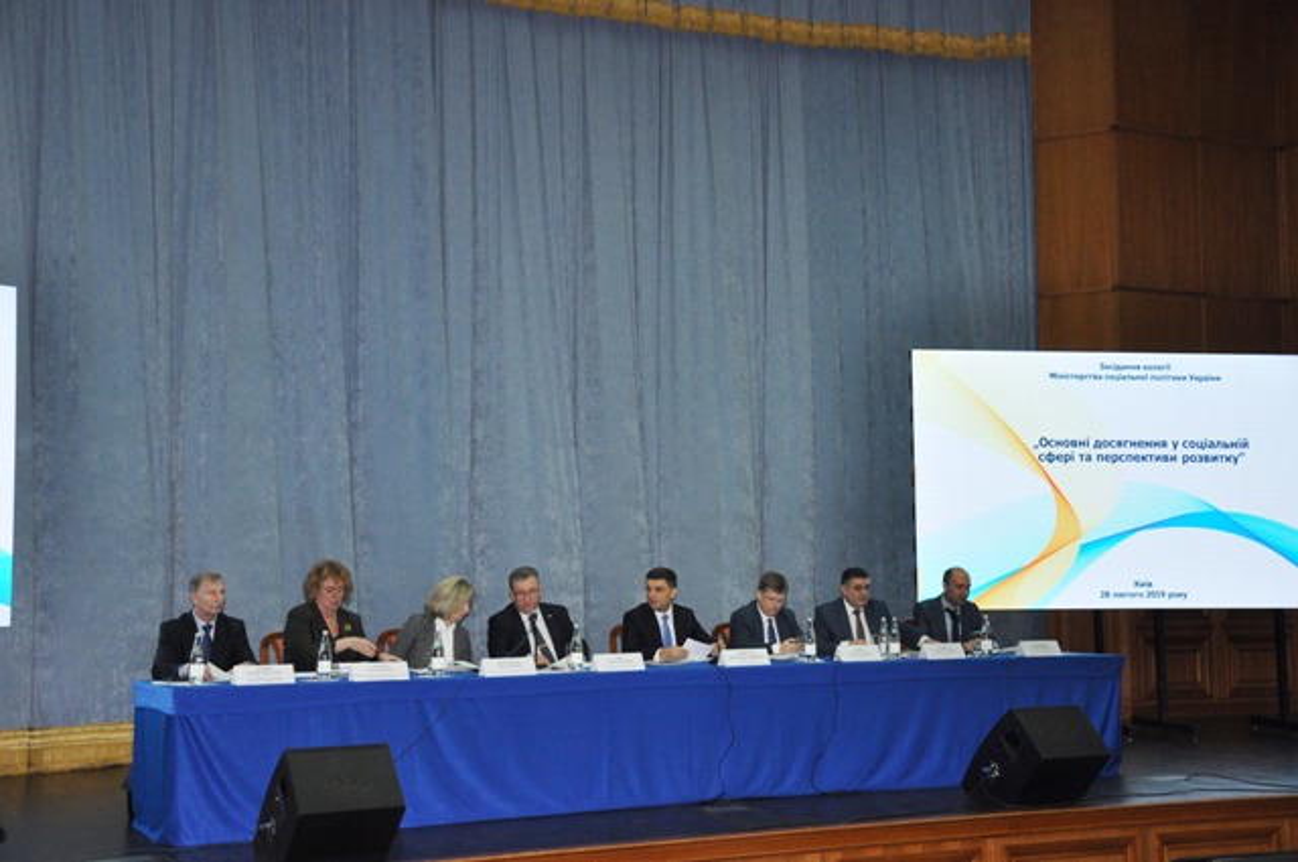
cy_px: 431
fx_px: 1728
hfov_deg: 41.2
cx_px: 649
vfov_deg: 28.0
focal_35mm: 48
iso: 800
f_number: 4.2
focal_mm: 32
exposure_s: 1/60
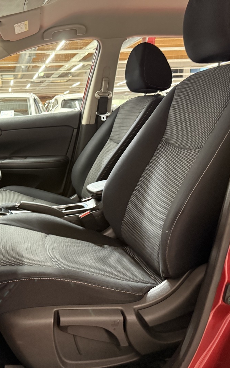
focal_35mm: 34
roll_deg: +1.9
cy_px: 184
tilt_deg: -9.9
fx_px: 341
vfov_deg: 56.7
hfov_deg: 35.1
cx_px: 23
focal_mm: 6.76
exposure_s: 1/50
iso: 800
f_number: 1.78
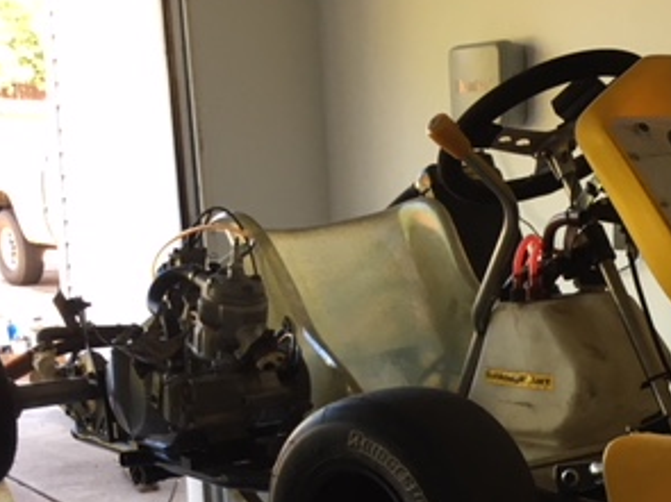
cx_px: 532
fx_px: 1221
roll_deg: +1.0
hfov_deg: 30.0
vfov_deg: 22.3
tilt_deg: -16.6
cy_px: 513
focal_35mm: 63
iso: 25
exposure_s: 1/40
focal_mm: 4.15
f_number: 2.2
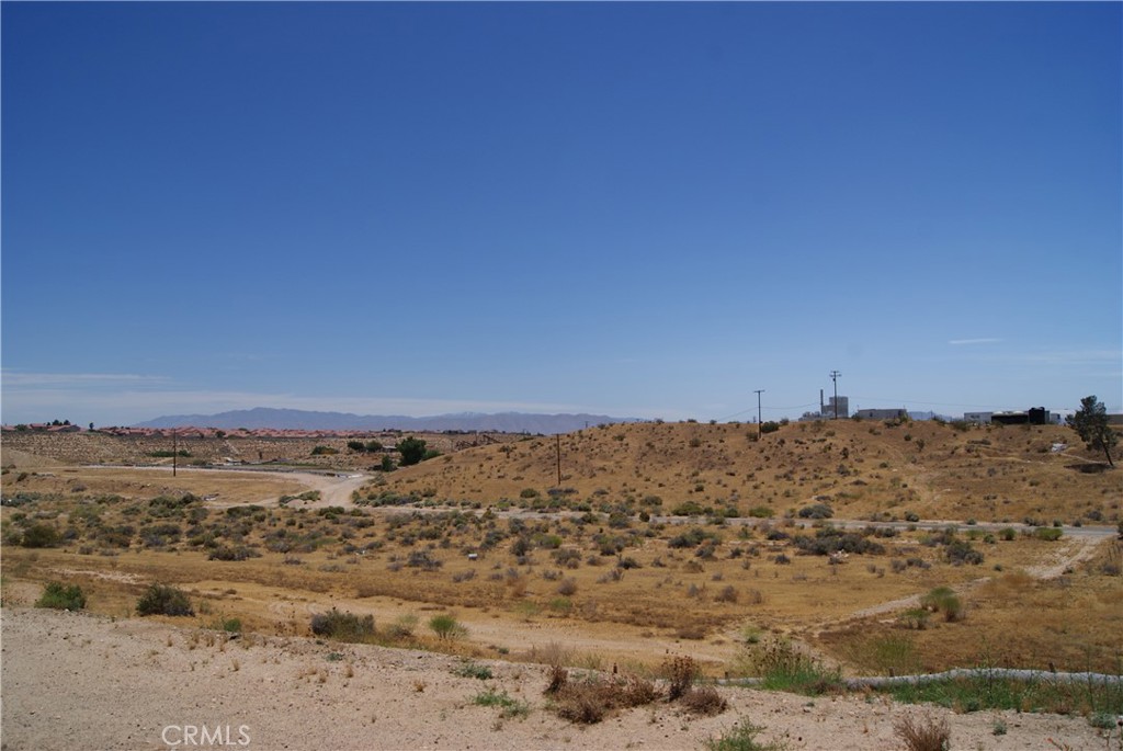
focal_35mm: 27
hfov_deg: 67.3
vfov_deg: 48.0
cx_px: 562
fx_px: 843
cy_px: 376
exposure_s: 1/500
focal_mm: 18
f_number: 10
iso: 100
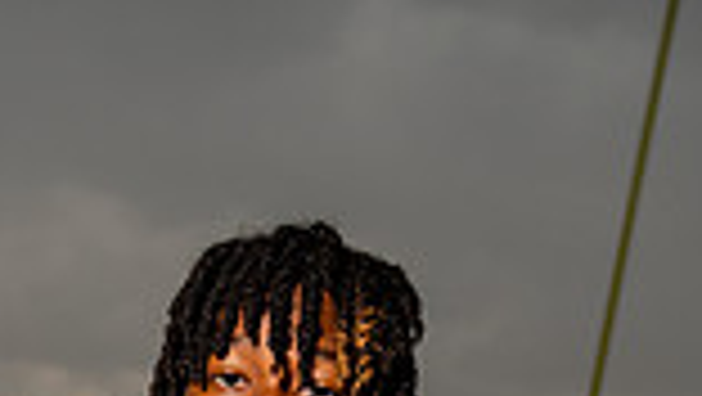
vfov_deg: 10.2
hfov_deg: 20.6
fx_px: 1919
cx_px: 202
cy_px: 972
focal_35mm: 103
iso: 320
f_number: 4.5
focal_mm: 34
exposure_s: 1/1600
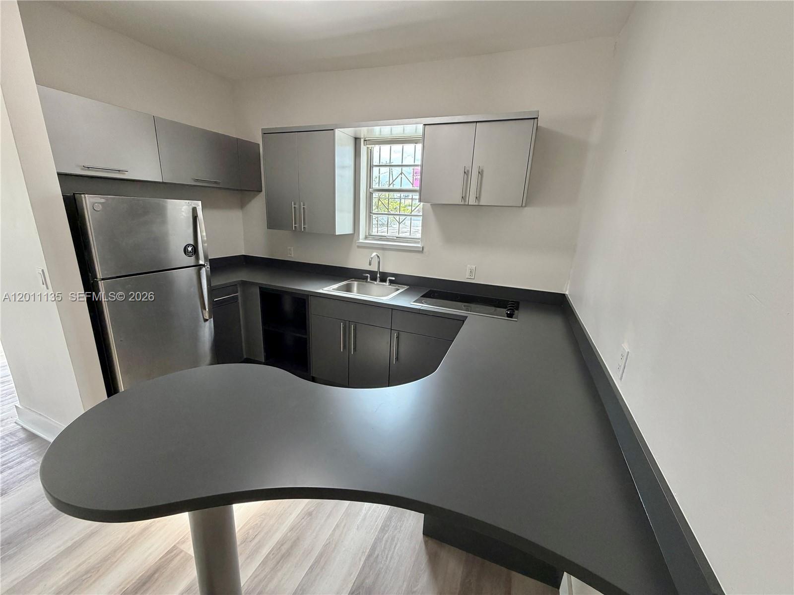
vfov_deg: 85.7
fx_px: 321
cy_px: 298
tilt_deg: -14.6
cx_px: 397
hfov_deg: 102.1
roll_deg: -2.0
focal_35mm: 14
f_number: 2.2
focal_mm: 2.22
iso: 250
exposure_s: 1/120
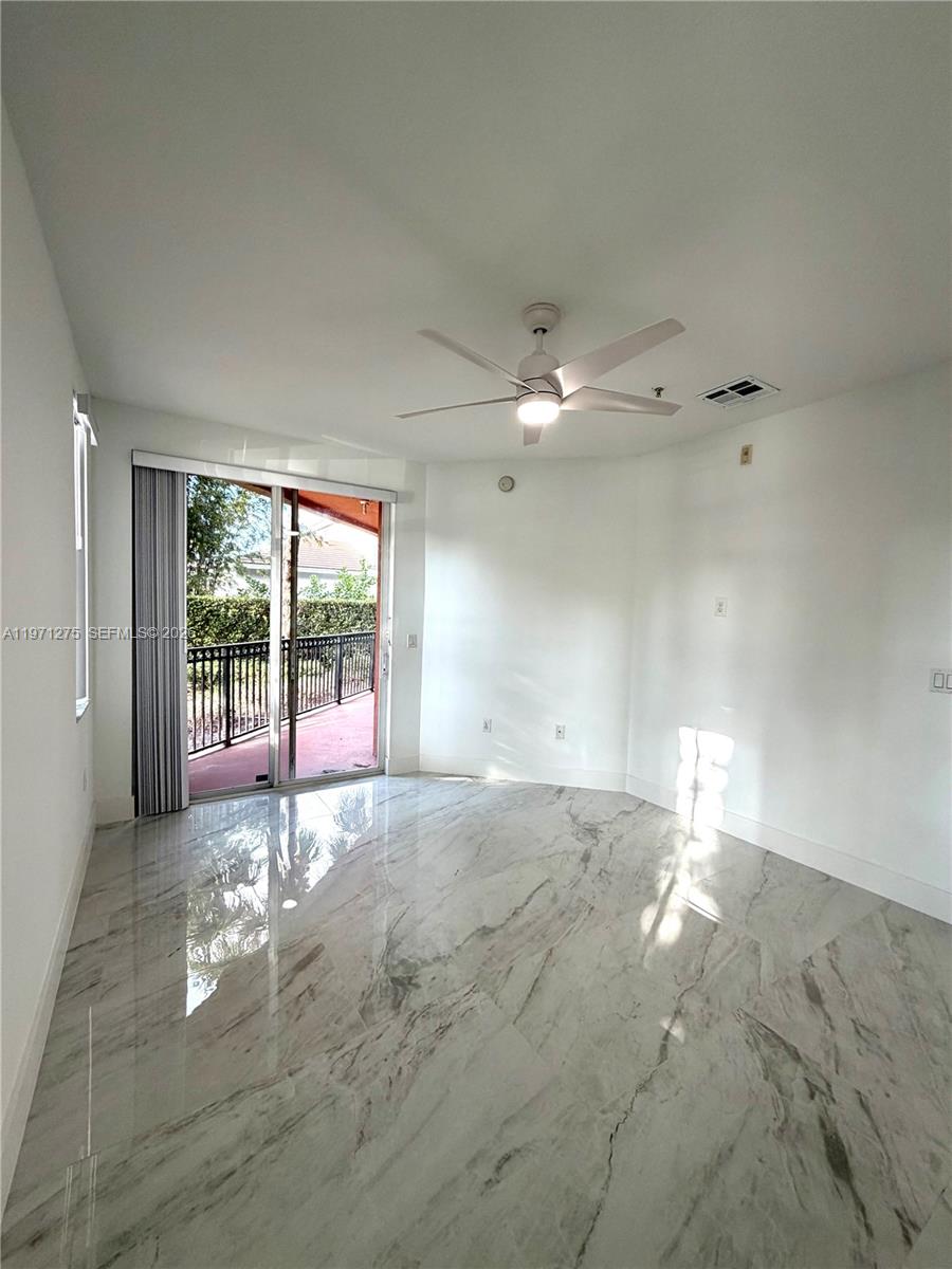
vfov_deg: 102.1
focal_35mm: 14
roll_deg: -1.5
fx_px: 513
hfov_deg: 85.7
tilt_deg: -1.8
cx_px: 476
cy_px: 634
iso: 100
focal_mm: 2.22
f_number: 2.2
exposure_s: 1/120
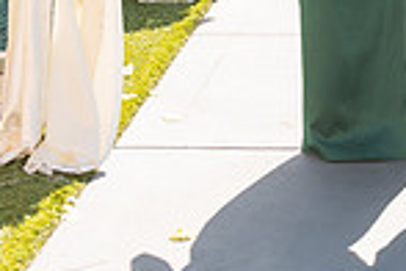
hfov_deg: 11.4
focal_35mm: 178
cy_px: -228
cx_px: 392
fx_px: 2007
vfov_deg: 7.5
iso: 100
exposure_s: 1/200
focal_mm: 44
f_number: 5.6
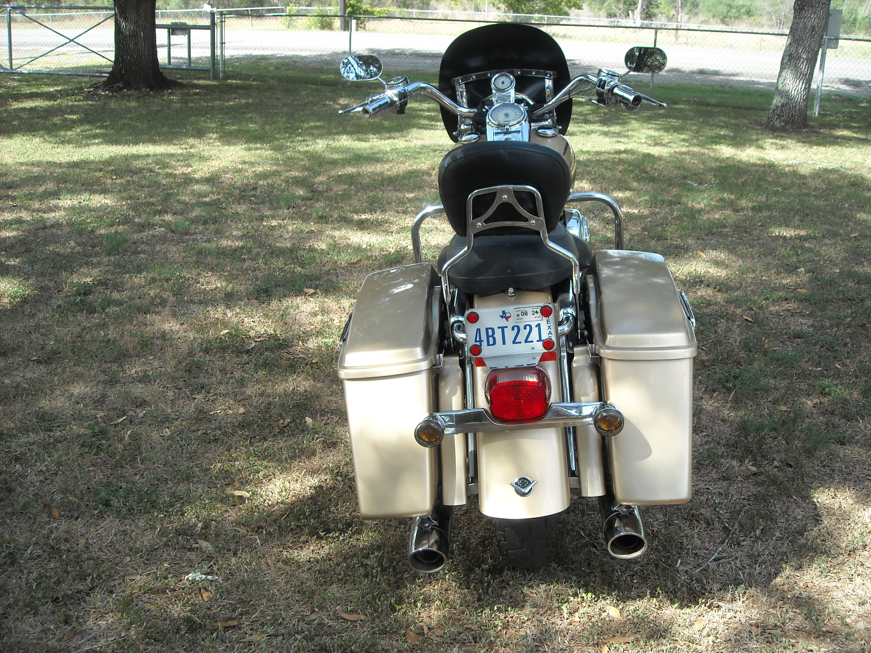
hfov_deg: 52.6
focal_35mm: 35
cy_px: 326
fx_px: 881
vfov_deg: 40.7
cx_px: 436
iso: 64
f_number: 2.8
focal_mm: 5.7
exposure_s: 1/228
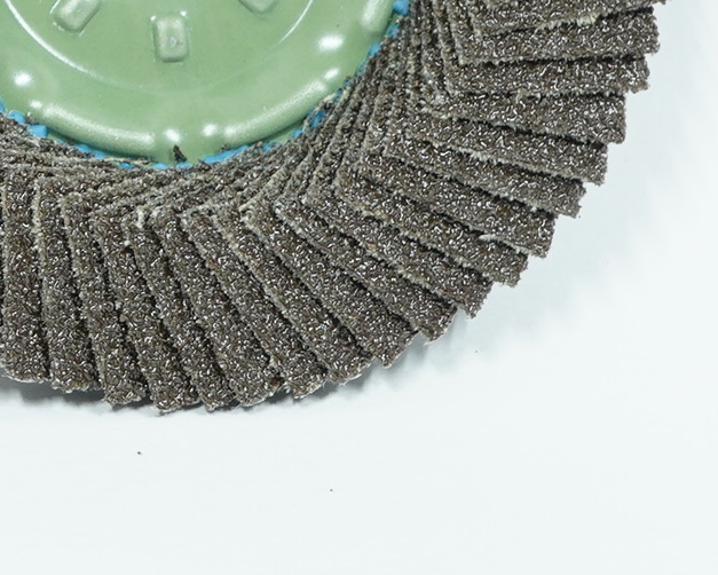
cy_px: -129
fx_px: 3444
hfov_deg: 11.4
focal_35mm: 162
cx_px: -342
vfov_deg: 9.4
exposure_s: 1/4
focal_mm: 37
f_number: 8
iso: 800
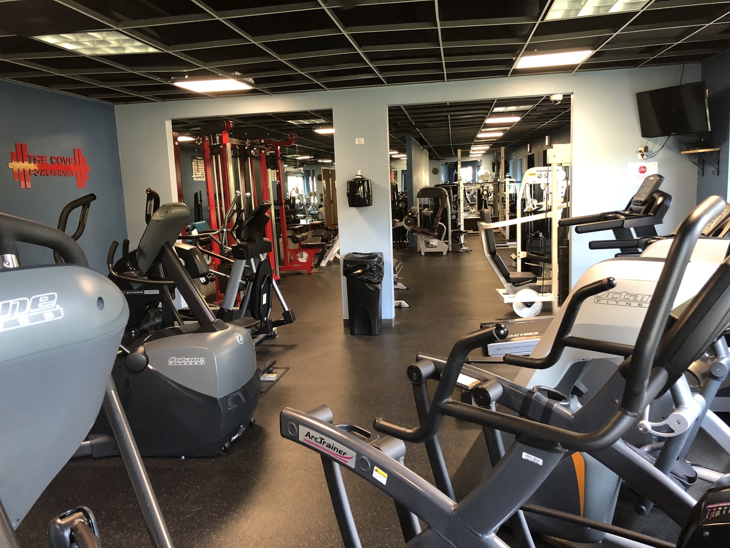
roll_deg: +3.1
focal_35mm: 28
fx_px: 590
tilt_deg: -8.8
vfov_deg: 49.7
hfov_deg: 63.4
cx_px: 365
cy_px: 274
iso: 64
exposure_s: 1/15
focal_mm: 4
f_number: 1.8
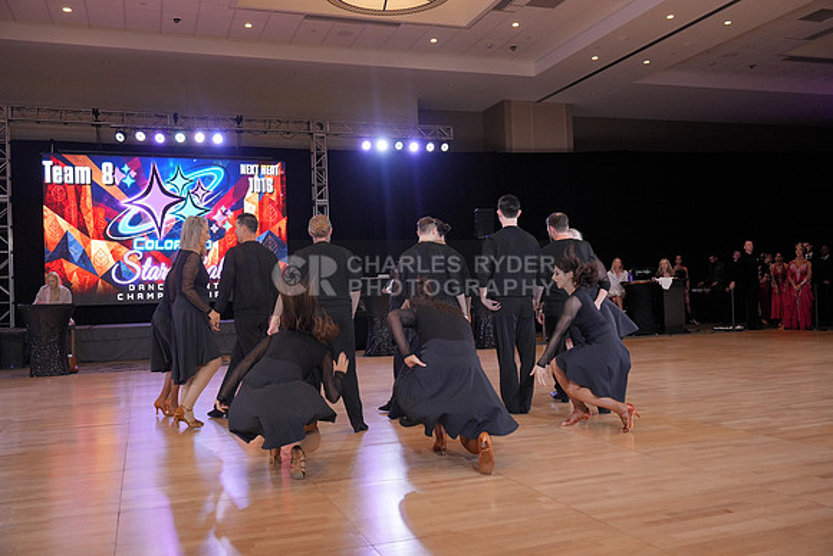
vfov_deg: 40.0
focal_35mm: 33
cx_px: 416
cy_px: 278
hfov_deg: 57.2
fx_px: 764
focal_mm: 33
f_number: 4
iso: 1600
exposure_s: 1/400
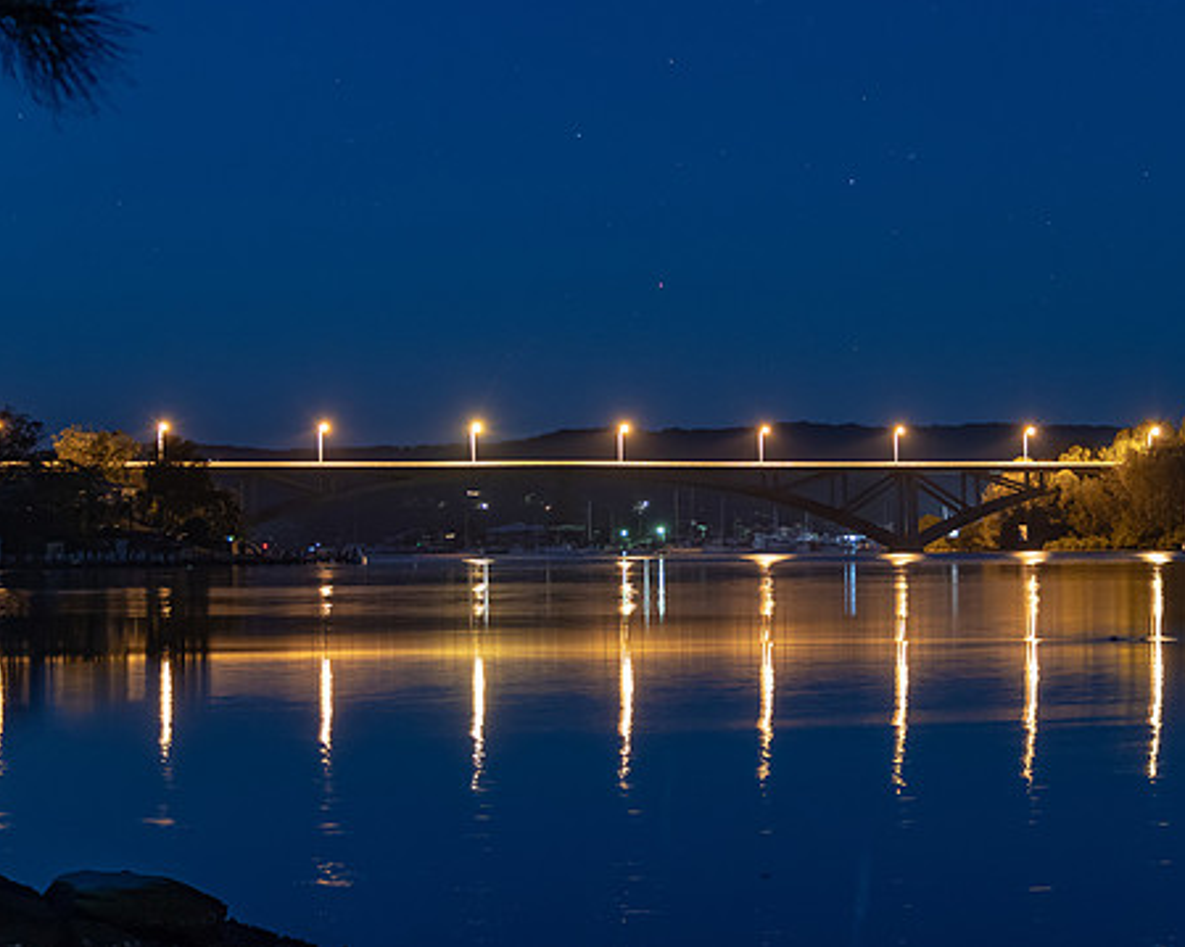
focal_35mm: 100
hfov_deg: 19.2
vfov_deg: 15.4
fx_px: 3506
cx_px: 631
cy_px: 440
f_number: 4.5
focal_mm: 55
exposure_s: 5
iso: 800
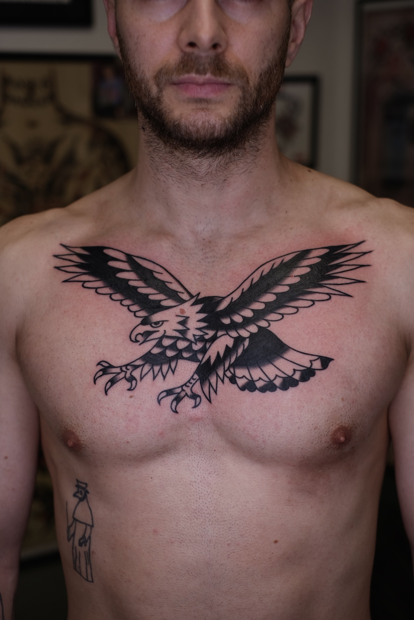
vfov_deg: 37.5
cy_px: 310
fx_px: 914
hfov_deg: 25.5
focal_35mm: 53
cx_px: 207
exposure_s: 1/180
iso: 160
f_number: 2.2
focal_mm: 35
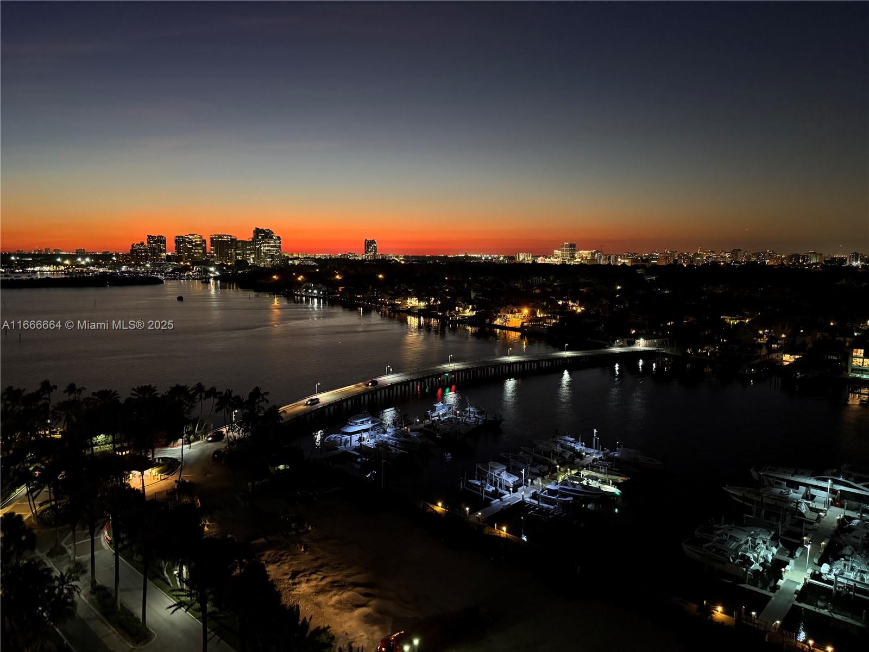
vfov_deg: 56.8
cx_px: 434
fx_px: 602
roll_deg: -0.8
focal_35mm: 24
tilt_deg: -7.2
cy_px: 326
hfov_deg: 71.6
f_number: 1.78
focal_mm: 6.76
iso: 1250
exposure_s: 1/30
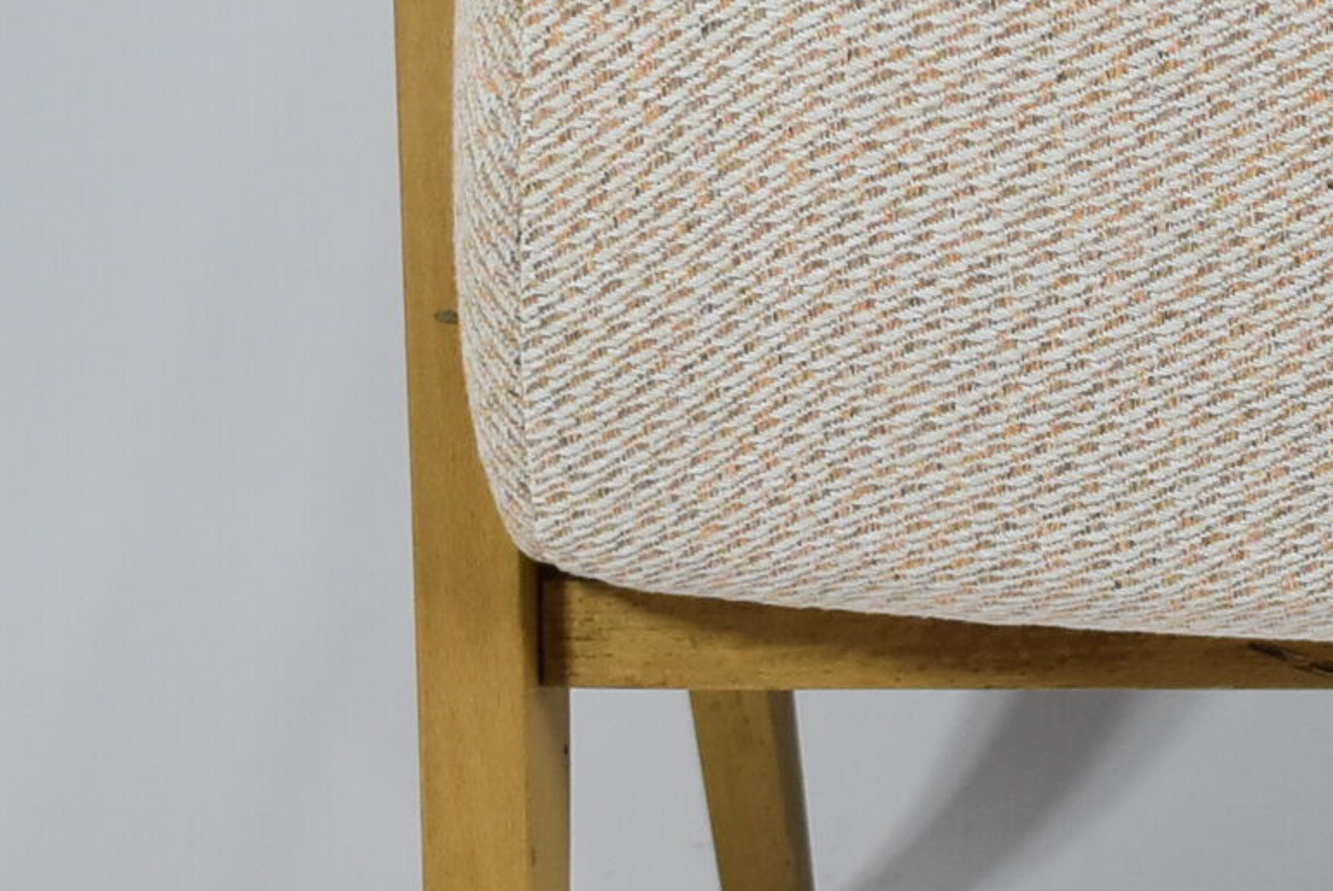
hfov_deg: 10.8
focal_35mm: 186
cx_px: 1639
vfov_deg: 7.4
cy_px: 250
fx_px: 6892
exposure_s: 1/125
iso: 800
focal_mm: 32
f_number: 4.5
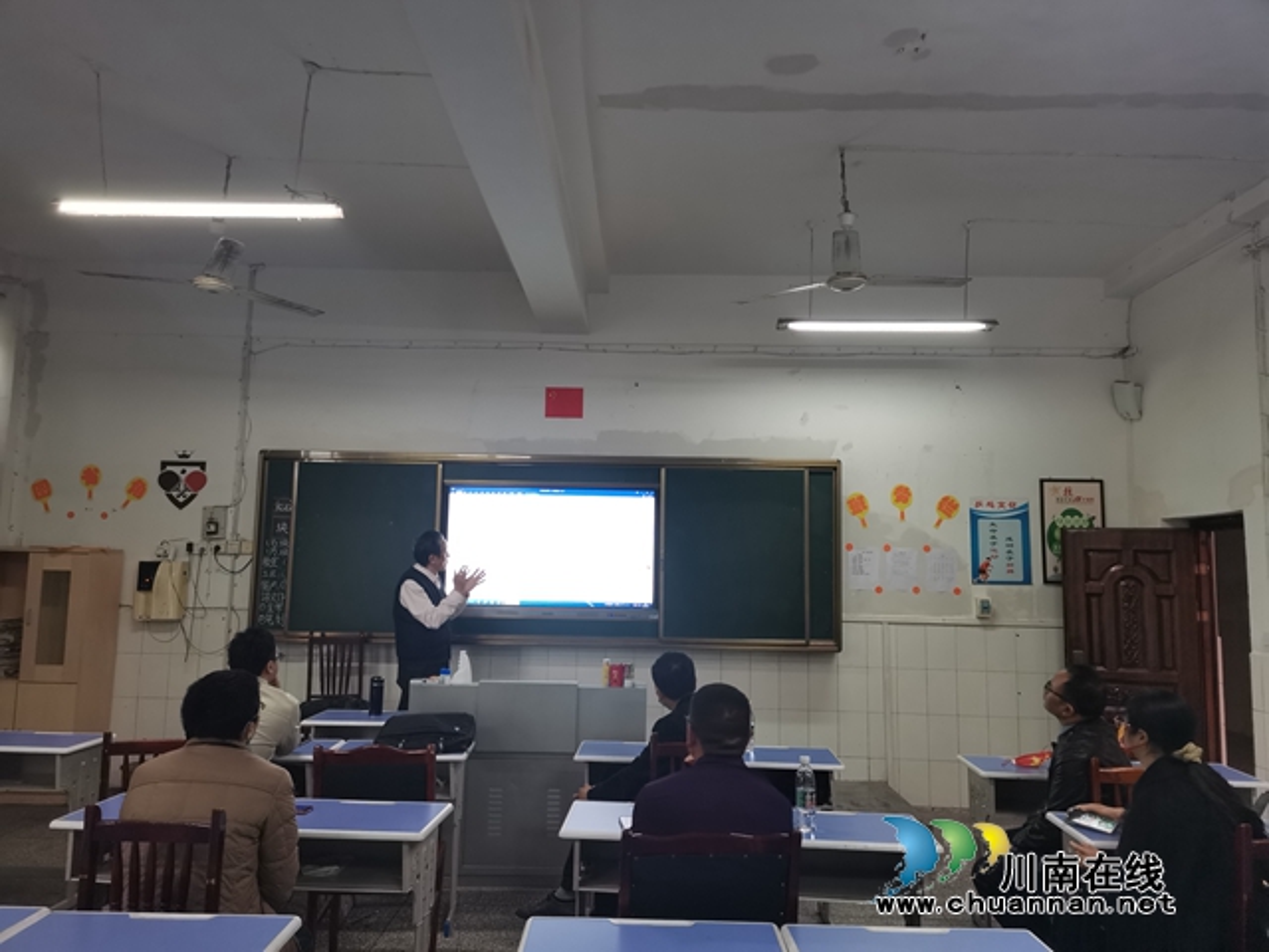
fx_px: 953
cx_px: 634
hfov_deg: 67.3
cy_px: 476
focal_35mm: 26
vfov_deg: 53.1
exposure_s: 1/50
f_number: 1.8
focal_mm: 4.75
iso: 320
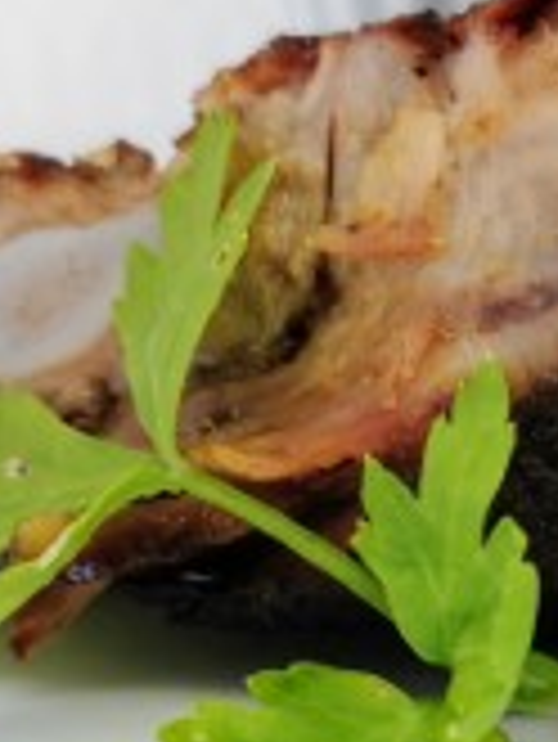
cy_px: 720
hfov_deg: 11.2
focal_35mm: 131
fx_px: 2812
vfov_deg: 14.8
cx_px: 536
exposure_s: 1/100
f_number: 1.6
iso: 80
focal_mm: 5.56
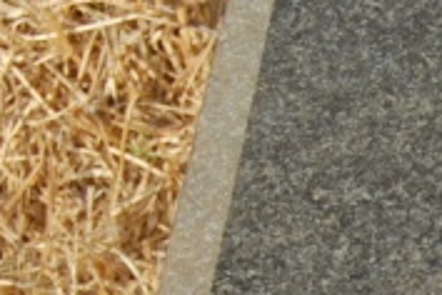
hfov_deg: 6.6
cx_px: 1074
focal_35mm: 295
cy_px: 694
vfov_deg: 4.6
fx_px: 3622
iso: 200
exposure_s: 1/250
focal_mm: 34
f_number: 8
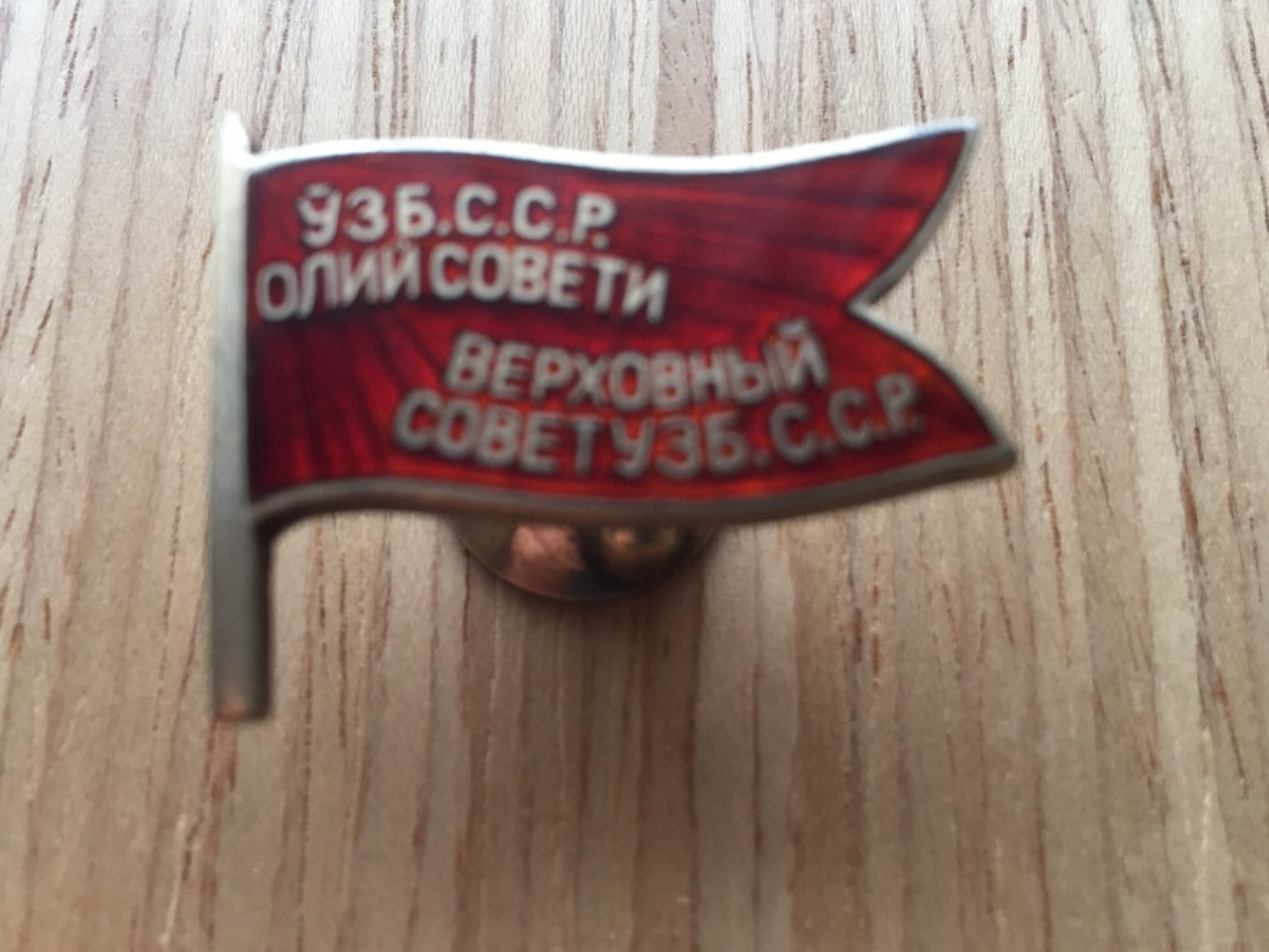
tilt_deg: -72.3
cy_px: 464
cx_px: 624
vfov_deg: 40.7
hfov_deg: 52.6
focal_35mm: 35
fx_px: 1283
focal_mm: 4.15
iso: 50
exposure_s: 1/33
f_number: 2.2
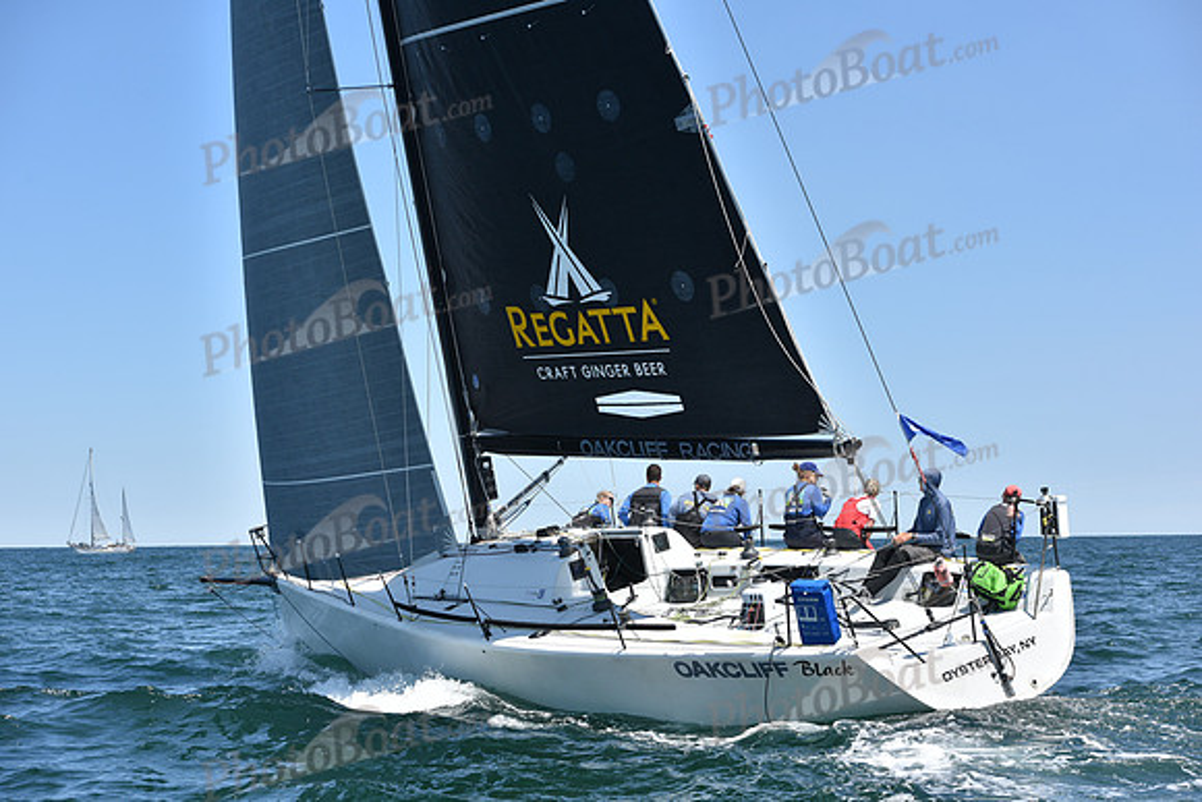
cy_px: 401
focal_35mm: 70
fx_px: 2338
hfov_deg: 28.8
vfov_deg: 19.5
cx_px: 601
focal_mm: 70
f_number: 6.3
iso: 250
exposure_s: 1/1000
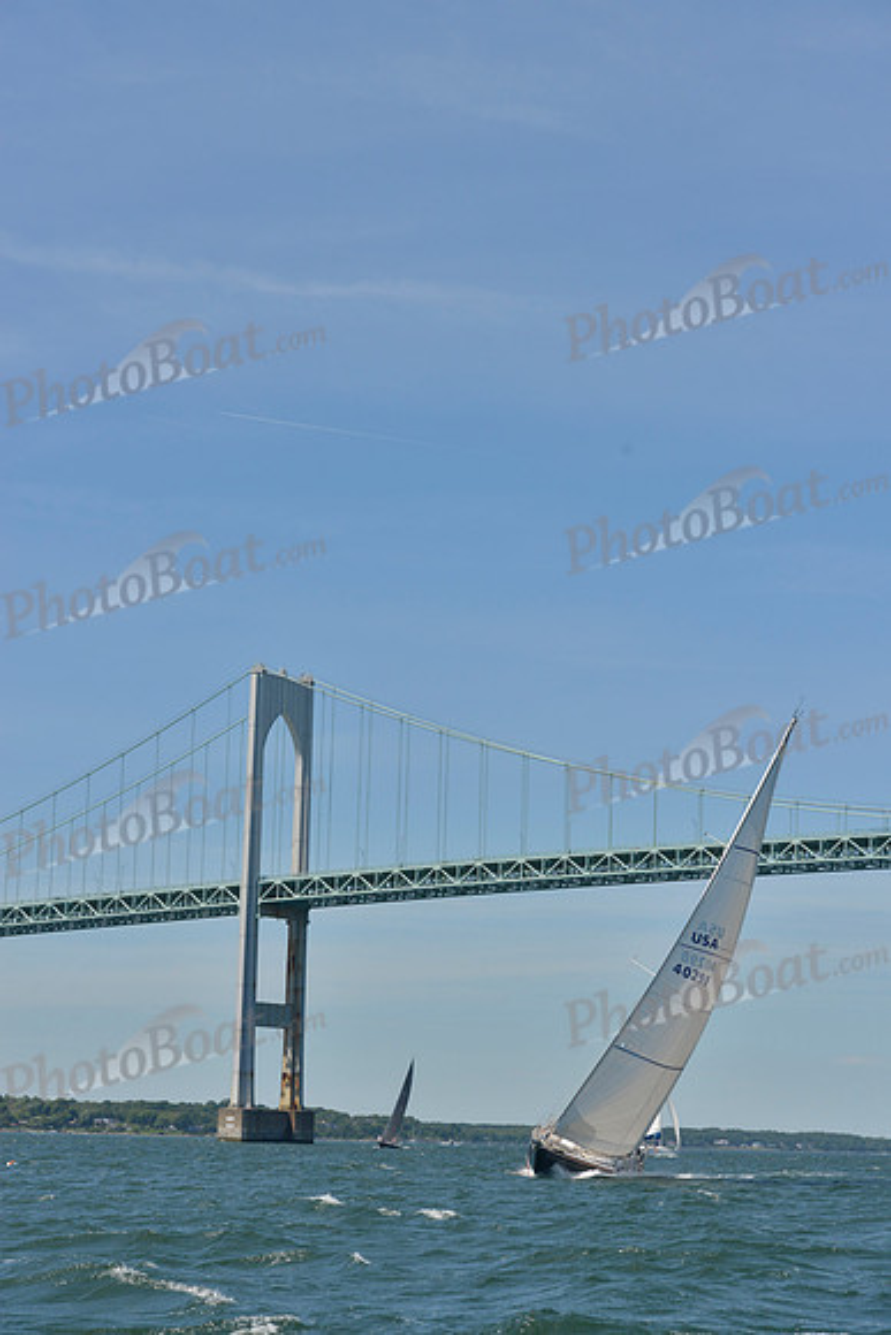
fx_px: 2782
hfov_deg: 18.2
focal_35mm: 75
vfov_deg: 27.0
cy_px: 668
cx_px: 446
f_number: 9
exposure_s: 1/1250
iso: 280
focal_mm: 75
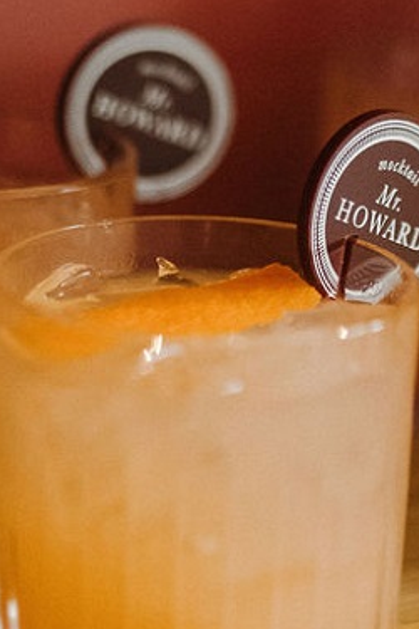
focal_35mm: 140
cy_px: -34
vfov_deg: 14.4
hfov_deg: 9.8
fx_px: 2444
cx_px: 380
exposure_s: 1/320
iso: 1250
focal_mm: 35
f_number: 1.4
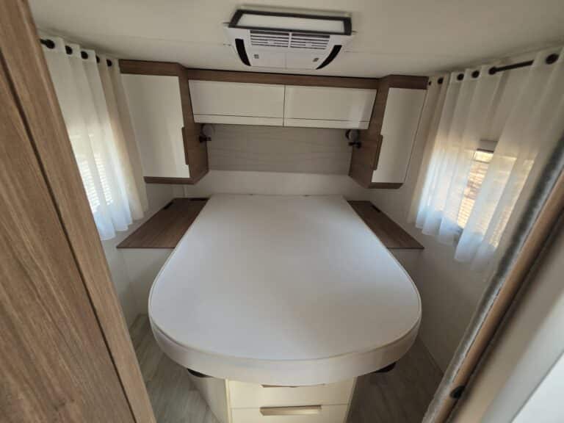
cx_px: 282
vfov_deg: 89.9
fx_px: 212
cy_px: 212
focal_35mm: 13
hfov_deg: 106.2
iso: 320
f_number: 1.9
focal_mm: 2.2
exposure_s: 1/359
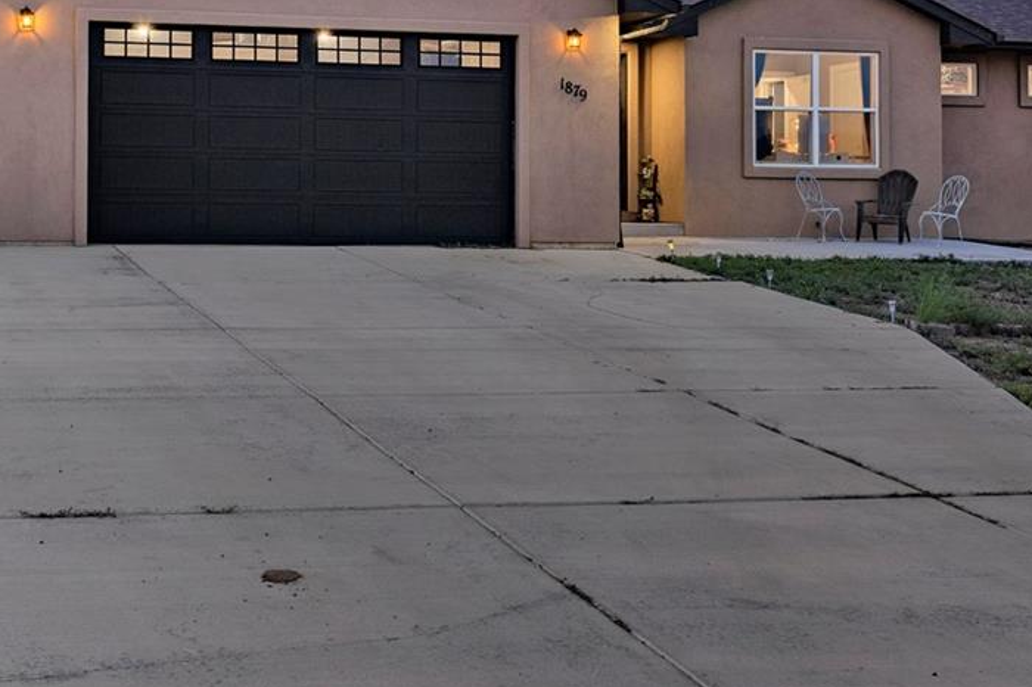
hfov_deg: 31.2
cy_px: 171
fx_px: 1834
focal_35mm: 64
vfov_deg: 21.0
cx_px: 354
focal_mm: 28
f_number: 9
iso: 200
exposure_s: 1/4
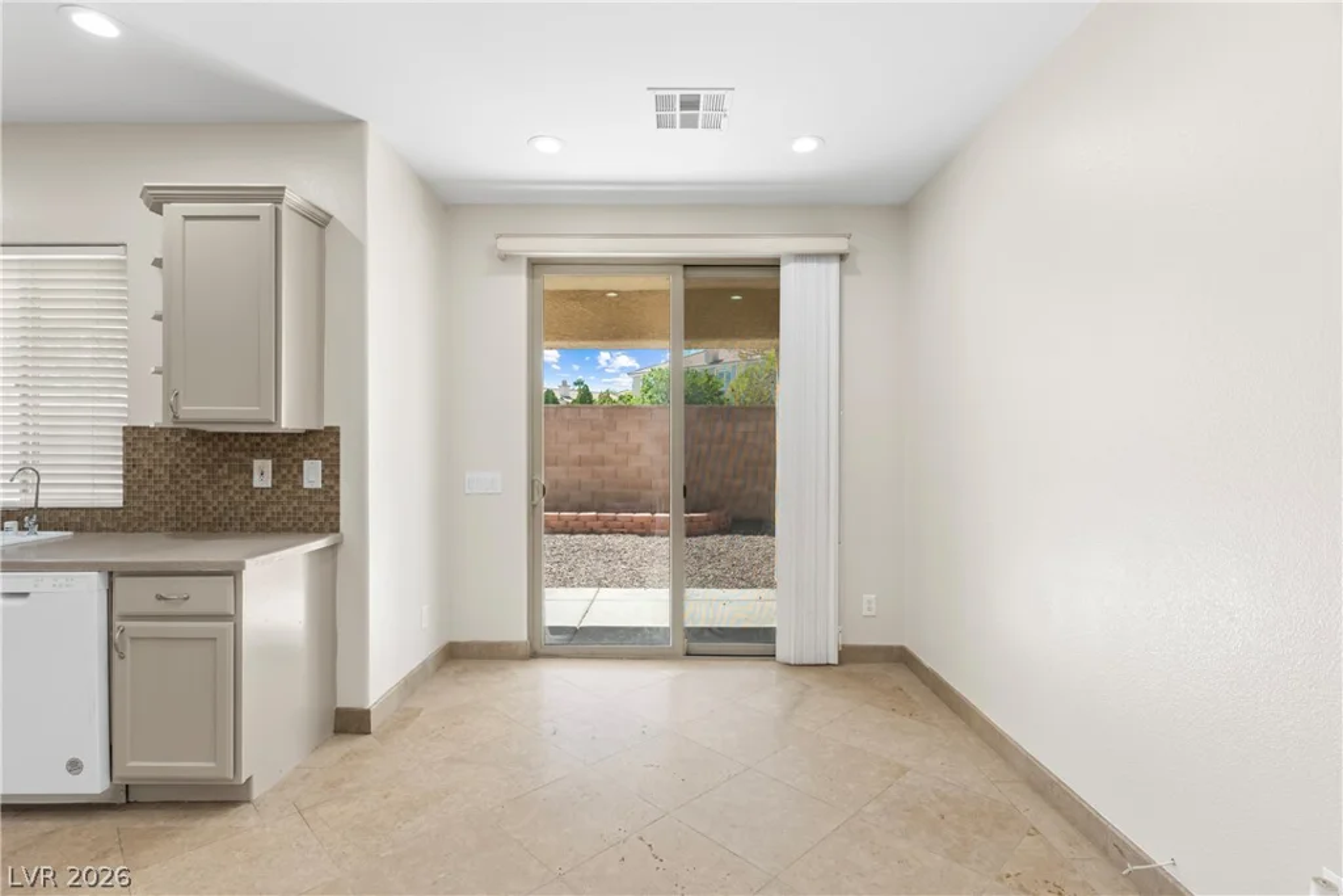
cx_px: 672
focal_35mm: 17
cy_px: 448
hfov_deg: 93.3
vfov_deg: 70.5
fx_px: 634
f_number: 8
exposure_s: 1/8
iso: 400
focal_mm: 17
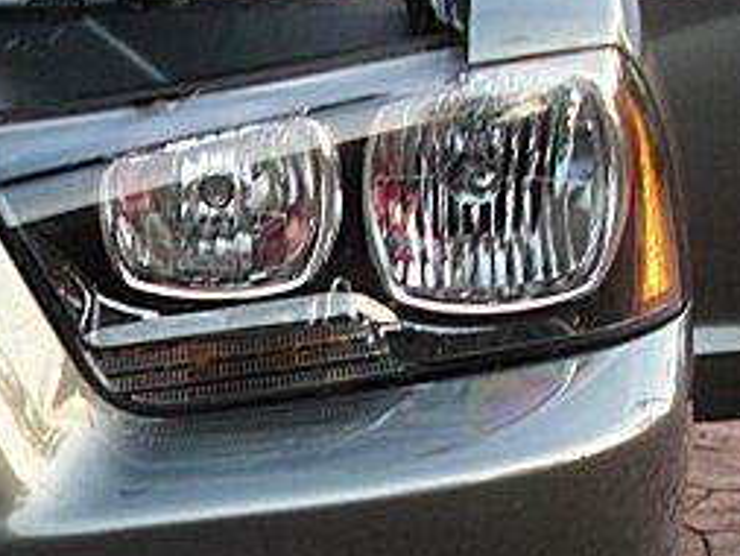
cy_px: 521
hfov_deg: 20.5
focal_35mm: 91
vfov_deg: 16.0
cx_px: -82
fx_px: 1946
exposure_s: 1/80
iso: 50
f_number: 2.8
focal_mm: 6.3
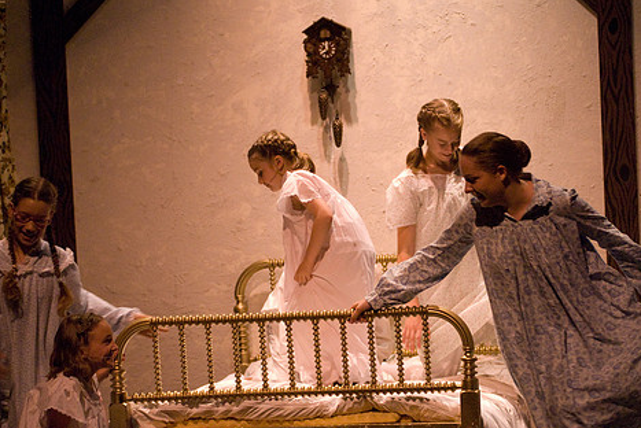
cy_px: 265
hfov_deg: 13.8
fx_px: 2655
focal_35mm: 149
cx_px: 375
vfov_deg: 9.2
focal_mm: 80
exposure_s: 1/160
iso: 1600
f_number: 2.8
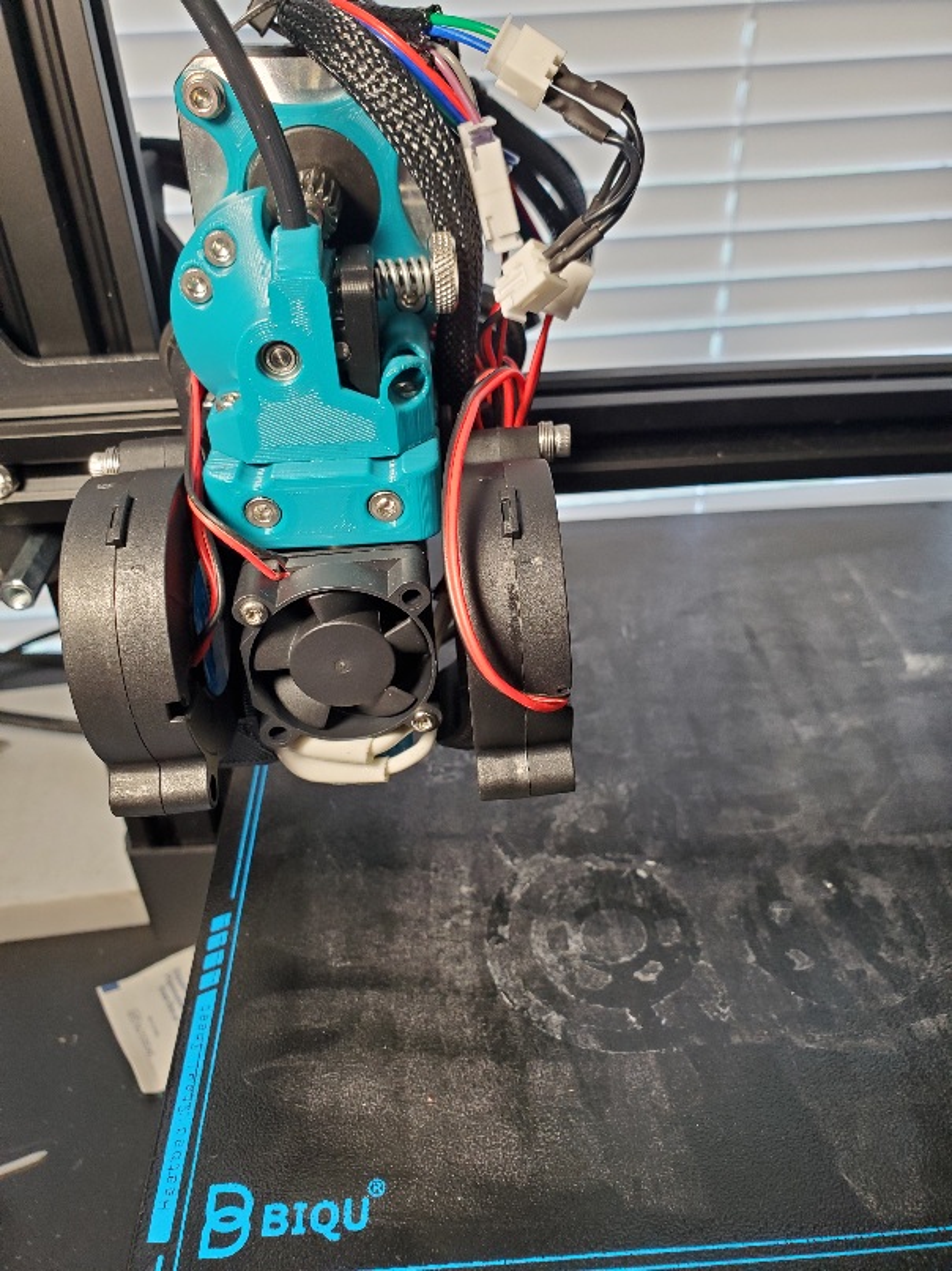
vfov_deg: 67.3
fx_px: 954
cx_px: 476
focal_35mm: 26
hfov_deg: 53.0
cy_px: 636
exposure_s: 1/28
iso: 200
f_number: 2.4
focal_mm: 4.3
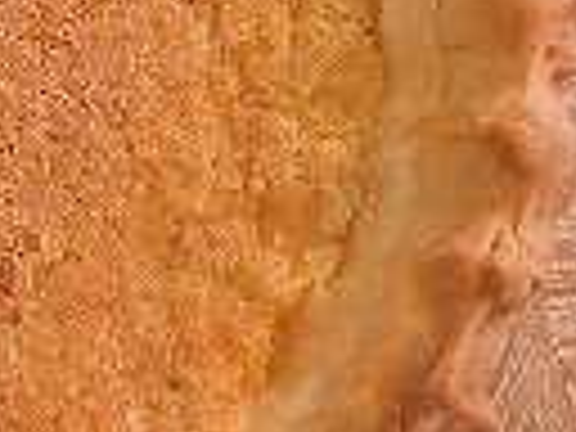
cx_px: -356
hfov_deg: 16.9
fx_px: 1697
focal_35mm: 102
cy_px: 32
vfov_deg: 14.3
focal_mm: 5.4
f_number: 1.8
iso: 200
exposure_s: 1/39
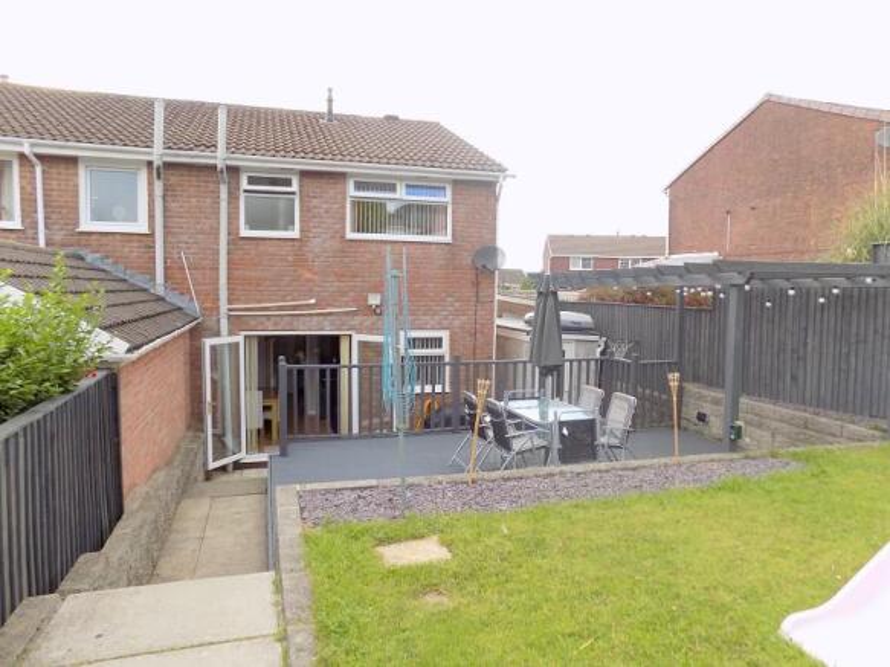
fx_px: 591
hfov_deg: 73.9
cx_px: 445
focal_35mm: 23
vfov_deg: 58.9
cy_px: 334
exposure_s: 1/200
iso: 80
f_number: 3.1
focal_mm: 4
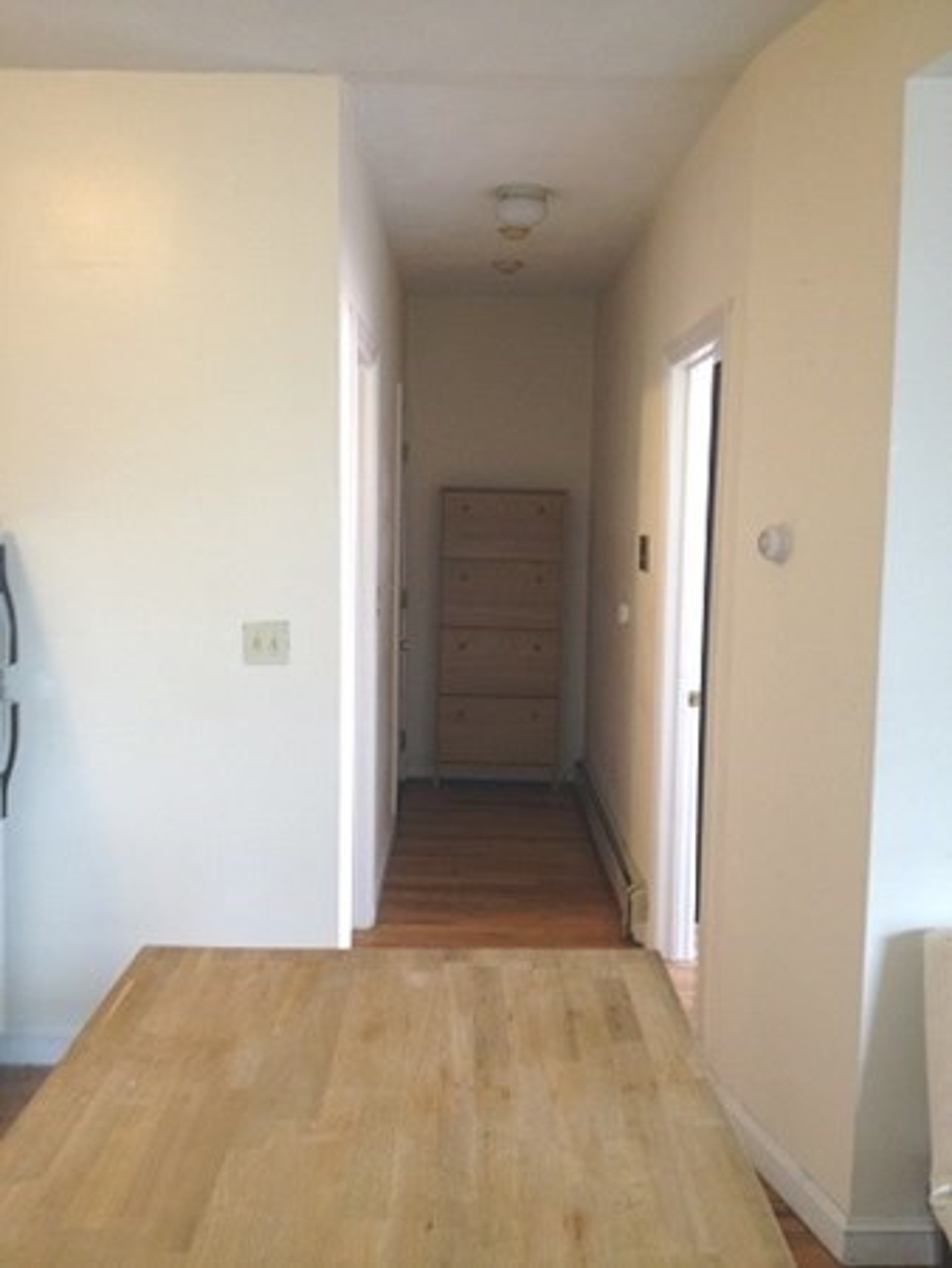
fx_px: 1282
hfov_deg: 40.7
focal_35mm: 35
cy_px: 634
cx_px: 476
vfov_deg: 52.6
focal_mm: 4.28
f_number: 2.4
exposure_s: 1/20
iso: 125
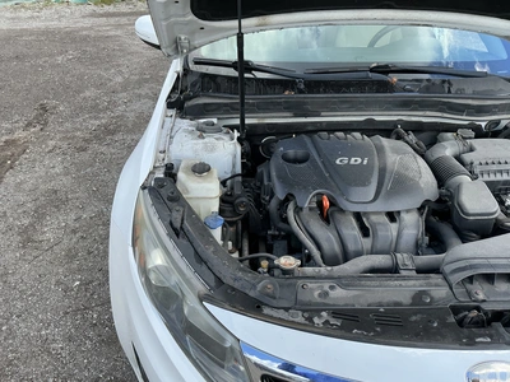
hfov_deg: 63.4
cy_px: 191
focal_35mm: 28
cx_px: 255
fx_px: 413
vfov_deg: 49.7
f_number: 1.8
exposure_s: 1/348
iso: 25
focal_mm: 3
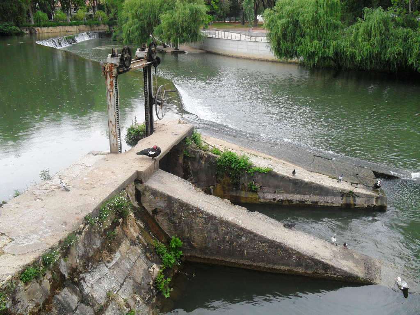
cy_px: 158
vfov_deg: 40.7
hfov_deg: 52.6
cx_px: 210
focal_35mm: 35
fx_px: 425
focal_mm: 6.3
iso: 100
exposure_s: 1/180
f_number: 3.2
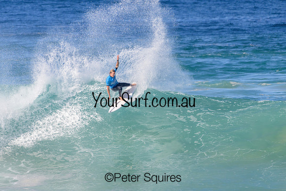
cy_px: 96
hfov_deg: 2.3
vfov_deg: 1.5
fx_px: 7151
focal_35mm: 900
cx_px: 143
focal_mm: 900
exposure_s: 1/2500
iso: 1100
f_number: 11
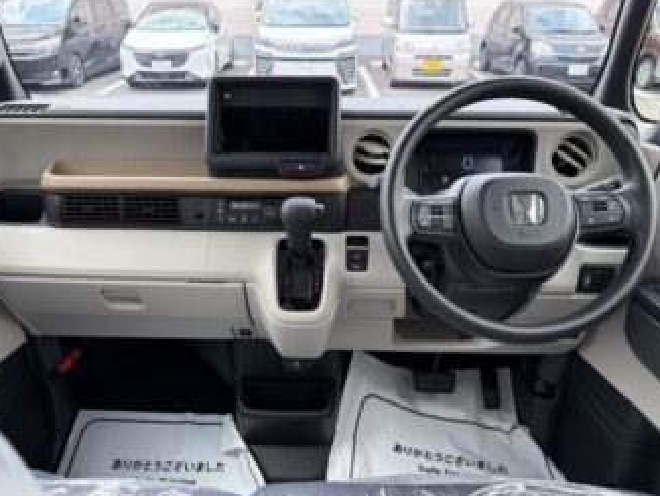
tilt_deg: -24.8
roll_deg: +0.3
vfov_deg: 49.8
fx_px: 534
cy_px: 257
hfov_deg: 63.4
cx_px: 313
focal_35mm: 28
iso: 80
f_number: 1.6
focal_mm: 5.96
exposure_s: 1/203
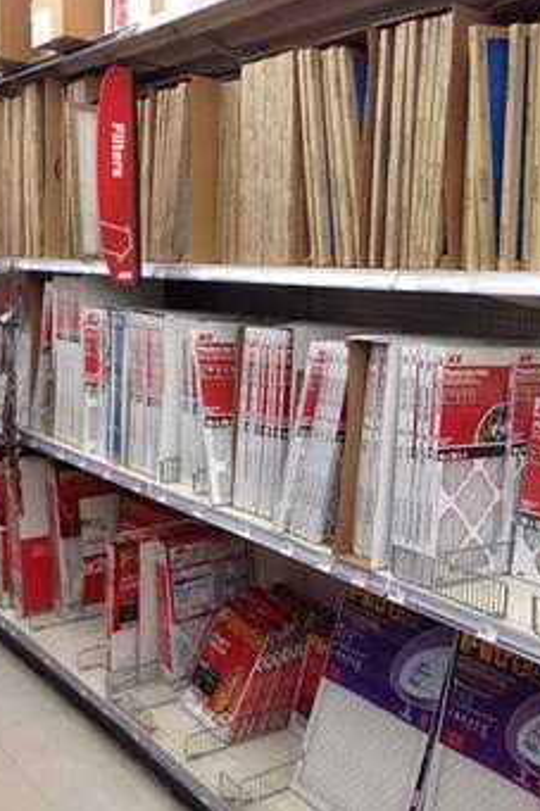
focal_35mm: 47
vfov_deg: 41.9
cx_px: 444
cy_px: 404
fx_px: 1058
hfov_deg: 27.9
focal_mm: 4.12
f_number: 2.4
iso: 50
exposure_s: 1/20
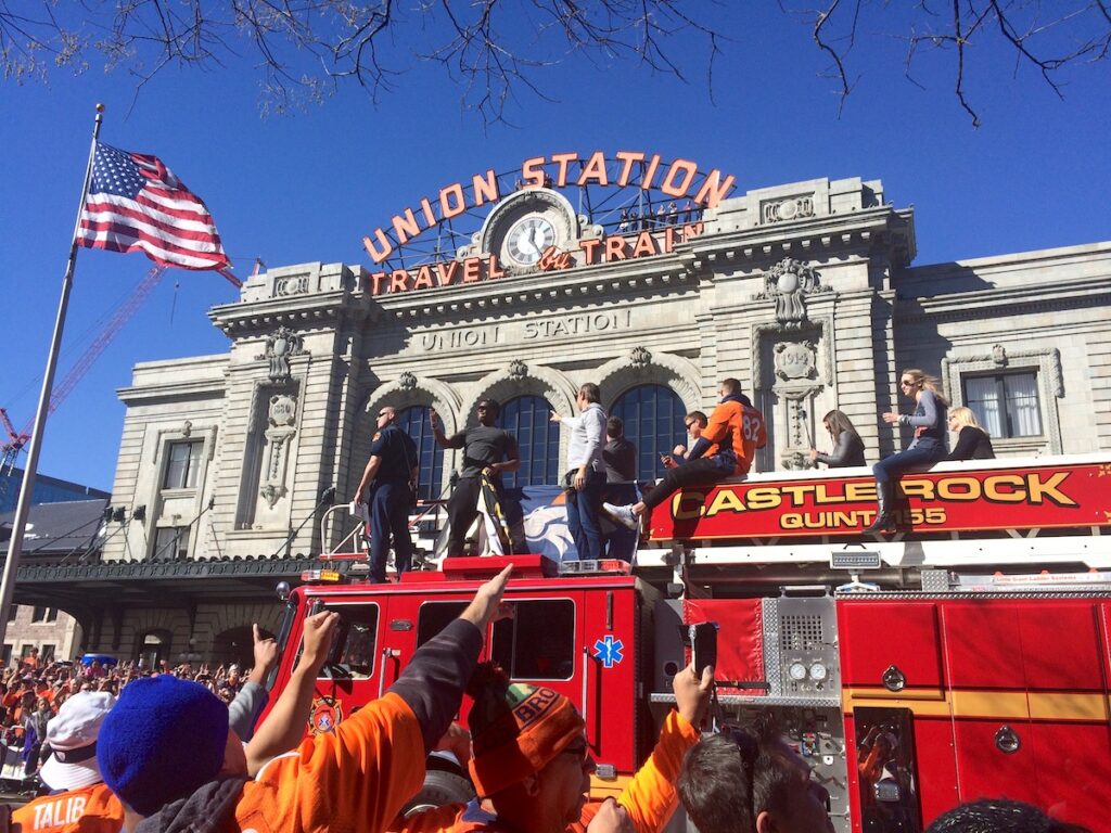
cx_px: 556
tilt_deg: +16.4
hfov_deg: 61.7
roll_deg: -2.2
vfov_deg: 48.2
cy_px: 416
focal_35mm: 29
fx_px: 931
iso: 32
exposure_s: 1/2415
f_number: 2.2
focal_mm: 4.15
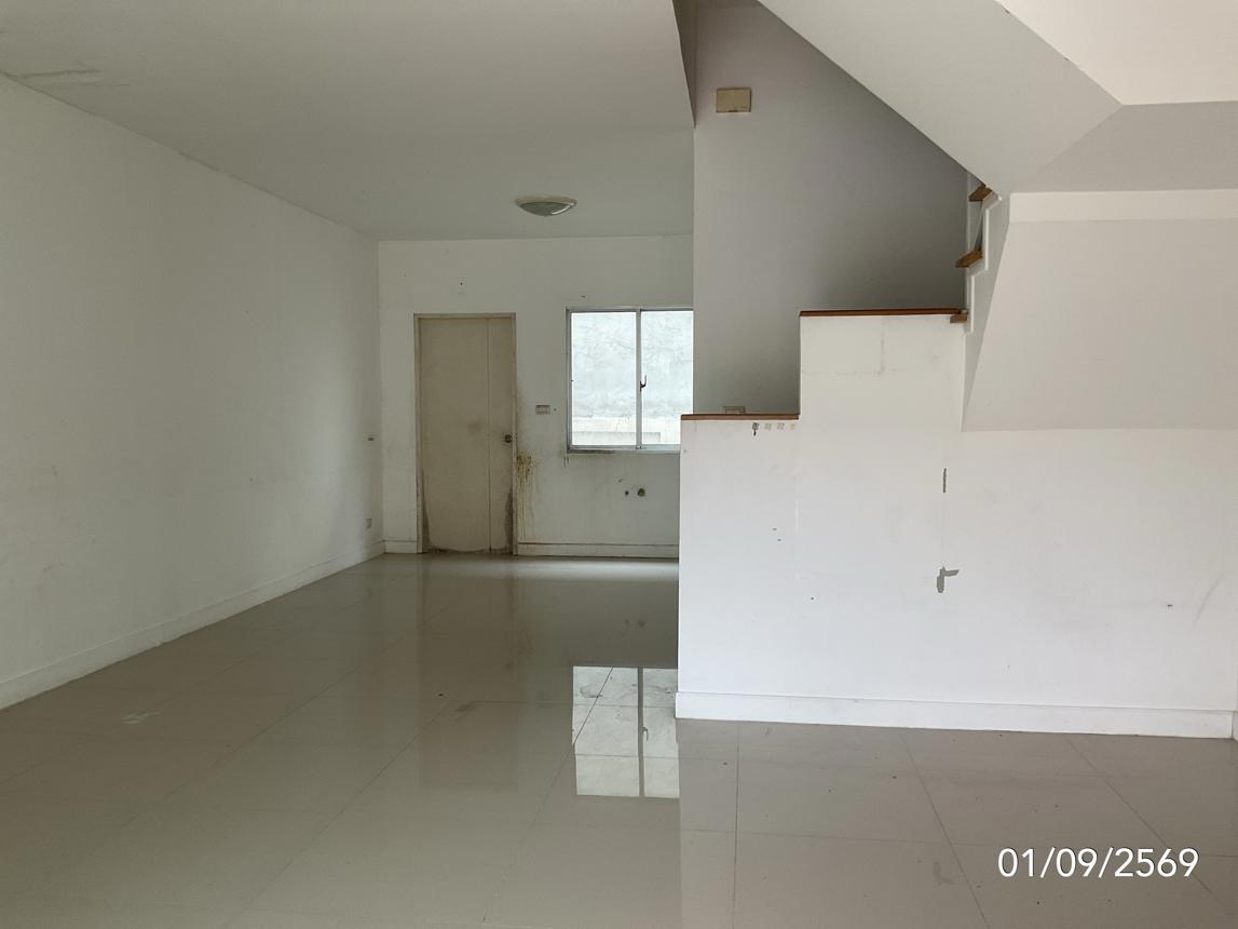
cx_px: 619
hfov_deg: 61.7
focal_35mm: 29
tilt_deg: -3.1
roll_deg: +0.0
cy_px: 464
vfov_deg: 48.2
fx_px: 1037
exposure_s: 1/120
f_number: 1.8
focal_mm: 3
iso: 40
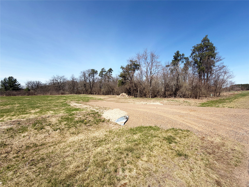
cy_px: 94
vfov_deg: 85.7
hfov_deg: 102.1
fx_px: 101
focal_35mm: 14
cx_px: 124
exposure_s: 1/853
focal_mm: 2.22
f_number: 2.2
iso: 20
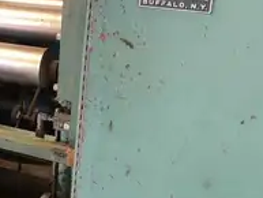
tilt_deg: -7.5
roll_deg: -3.0
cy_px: 52
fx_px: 441
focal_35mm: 58
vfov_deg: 25.0
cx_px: 11
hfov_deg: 31.2
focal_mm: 4
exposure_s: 1/15
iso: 80
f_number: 1.8
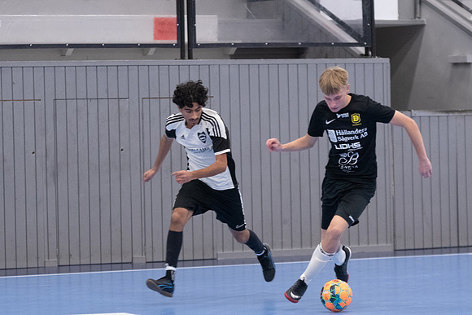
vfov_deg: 6.2
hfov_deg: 9.3
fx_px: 2908
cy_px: 158
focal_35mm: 222
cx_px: 236
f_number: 3.2
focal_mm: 140
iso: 8000
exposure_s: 1/500
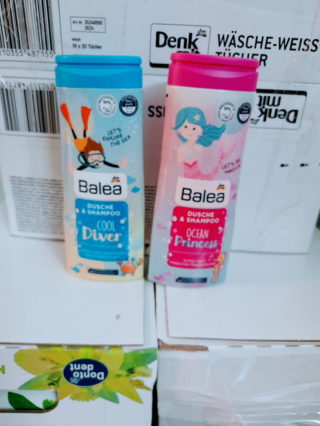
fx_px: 308
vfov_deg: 69.4
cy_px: 213
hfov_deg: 54.9
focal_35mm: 25
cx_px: 160
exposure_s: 1/25
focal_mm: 4.6
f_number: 2
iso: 400
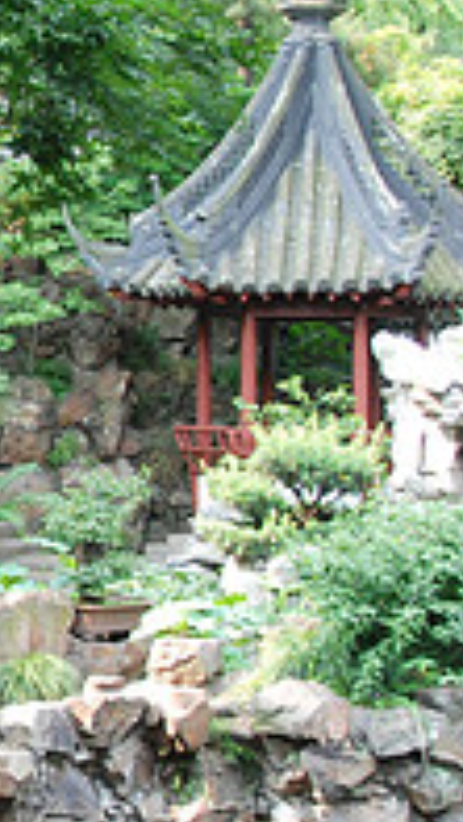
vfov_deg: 20.9
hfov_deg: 11.2
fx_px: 2223
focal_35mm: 102
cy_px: 401
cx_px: -334
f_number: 5
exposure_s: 1/100
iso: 320
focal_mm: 22
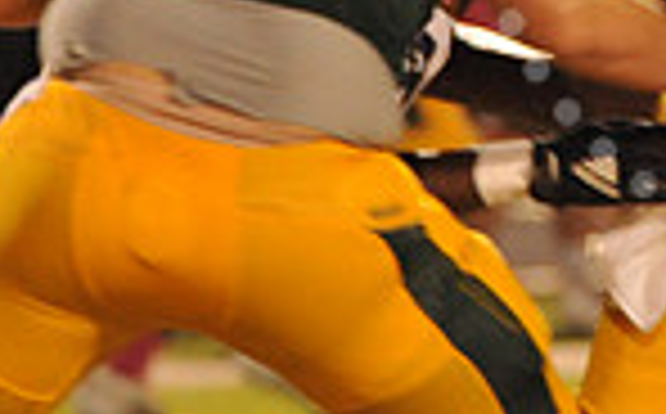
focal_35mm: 1517
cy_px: -158
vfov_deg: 0.9
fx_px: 27493
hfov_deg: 1.4
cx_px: 891
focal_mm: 380
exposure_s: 1/160
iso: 6400
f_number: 6.3
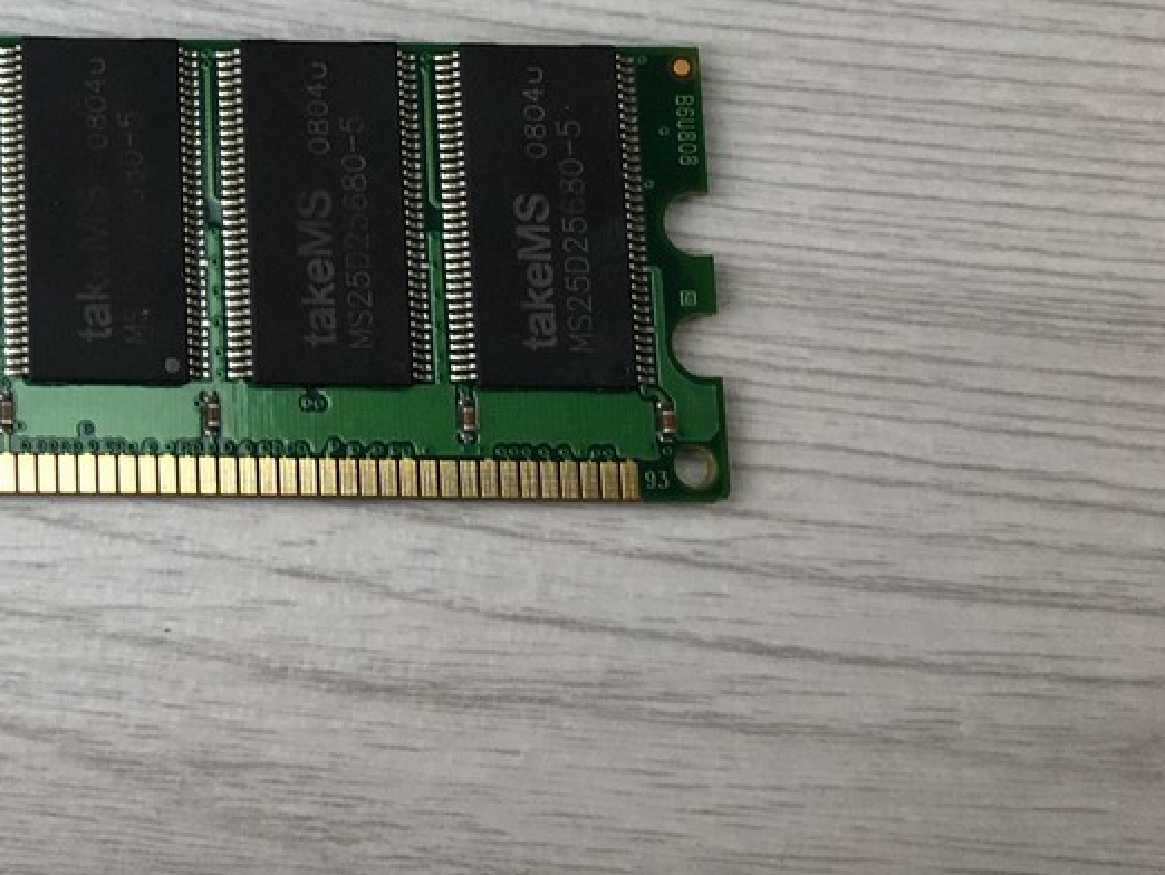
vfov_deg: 18.3
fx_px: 2694
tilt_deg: -78.8
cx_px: -377
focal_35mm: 80
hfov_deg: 21.8
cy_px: 154
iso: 25
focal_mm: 4.15
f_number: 2.2
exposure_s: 1/100
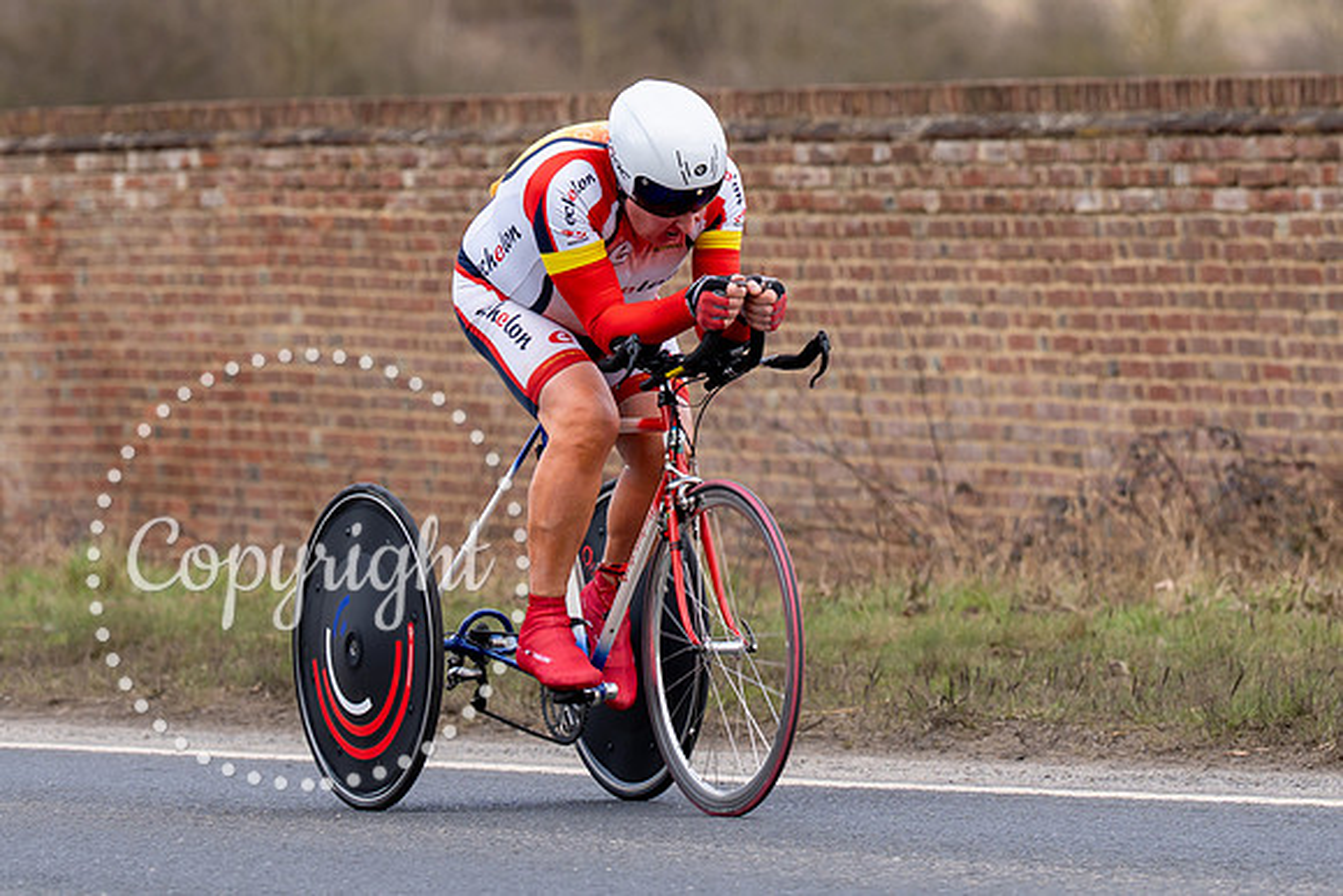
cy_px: 136
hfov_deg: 7.3
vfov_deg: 4.9
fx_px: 10452
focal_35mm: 280
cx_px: 472
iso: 160
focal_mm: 148
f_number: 3.5
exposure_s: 1/800
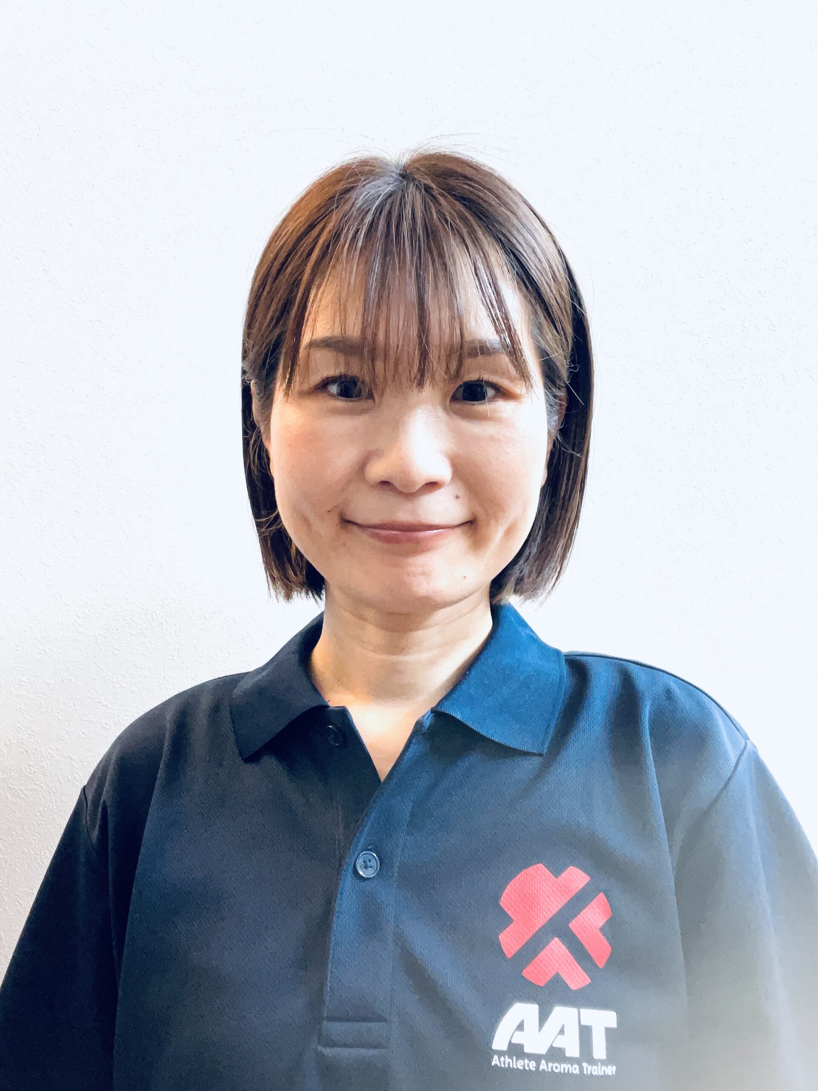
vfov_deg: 60.0
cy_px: 546
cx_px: 409
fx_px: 945
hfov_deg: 46.8
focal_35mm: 30
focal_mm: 2.71
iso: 320
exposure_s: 1/60
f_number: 2.2
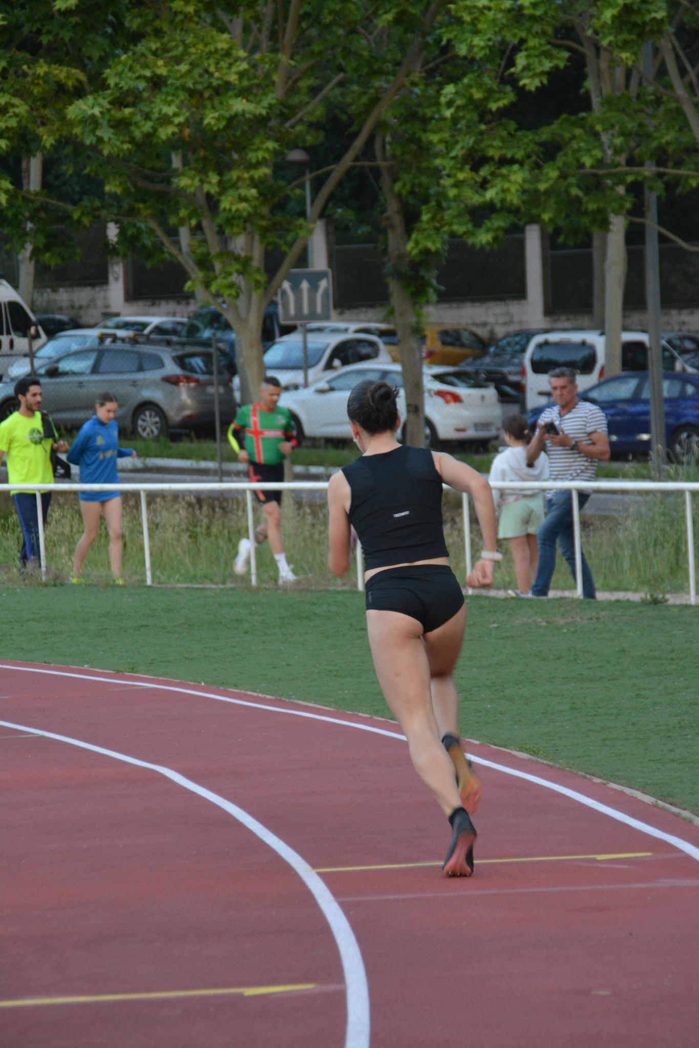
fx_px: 5461
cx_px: 350
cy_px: 524
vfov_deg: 11.0
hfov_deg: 7.3
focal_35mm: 188
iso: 1600
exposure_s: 1/125
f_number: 6
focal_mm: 125
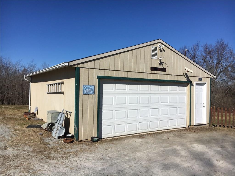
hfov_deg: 61.7
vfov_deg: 48.2
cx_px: 118
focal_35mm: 29
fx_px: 197
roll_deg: -0.1
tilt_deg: +0.8
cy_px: 88
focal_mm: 4.15
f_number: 2.2
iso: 25
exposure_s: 1/4049
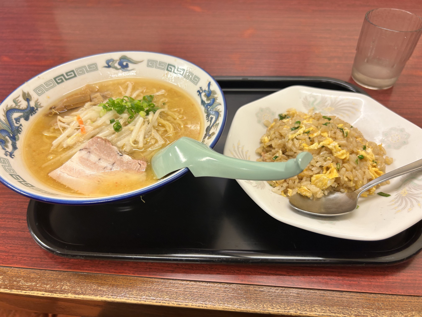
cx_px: 211
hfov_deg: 67.3
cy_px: 158
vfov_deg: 53.1
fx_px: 317
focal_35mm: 26
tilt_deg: -45.6
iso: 80
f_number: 1.5
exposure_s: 1/60
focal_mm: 5.7
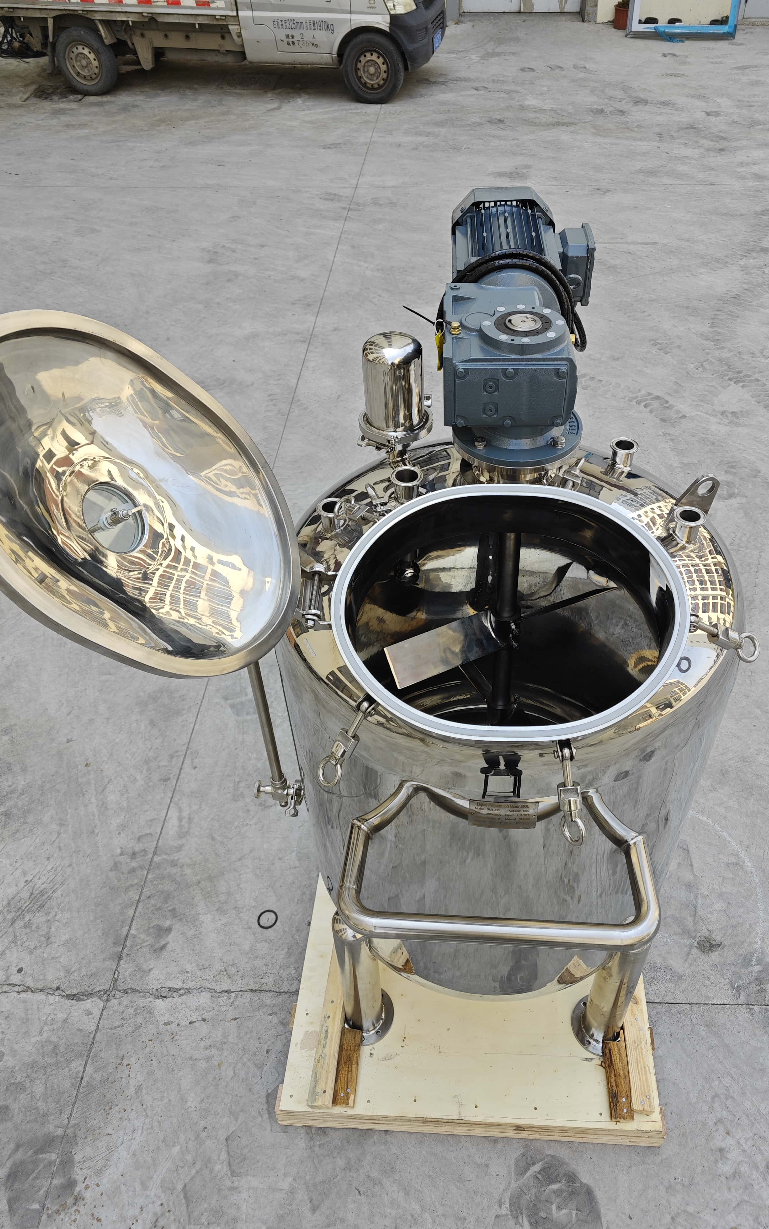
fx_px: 838
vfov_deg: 72.5
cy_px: 619
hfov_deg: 49.2
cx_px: 425
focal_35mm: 25
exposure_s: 1/621
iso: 50
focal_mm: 5.43
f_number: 1.8
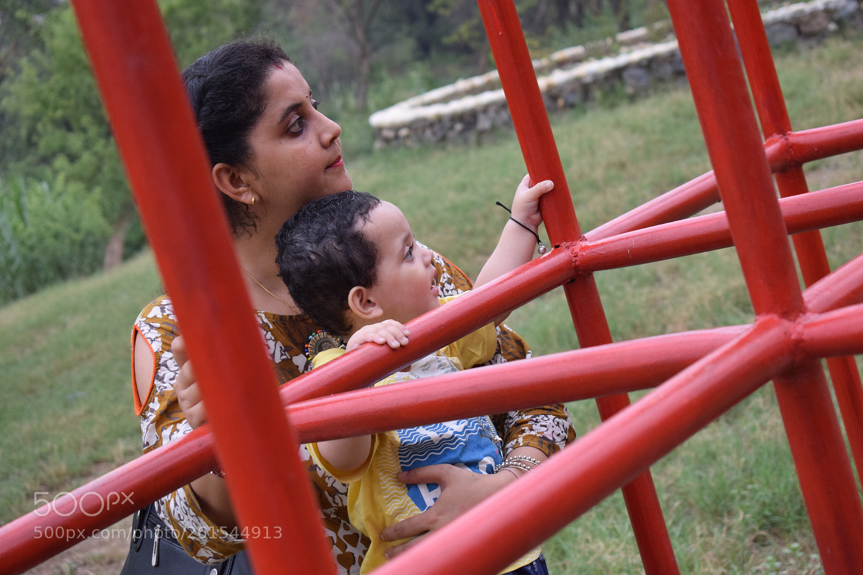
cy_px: 288
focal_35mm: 82
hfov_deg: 24.6
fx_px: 1977
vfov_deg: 16.5
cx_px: 432
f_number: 5.6
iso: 1000
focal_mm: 55
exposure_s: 1/100
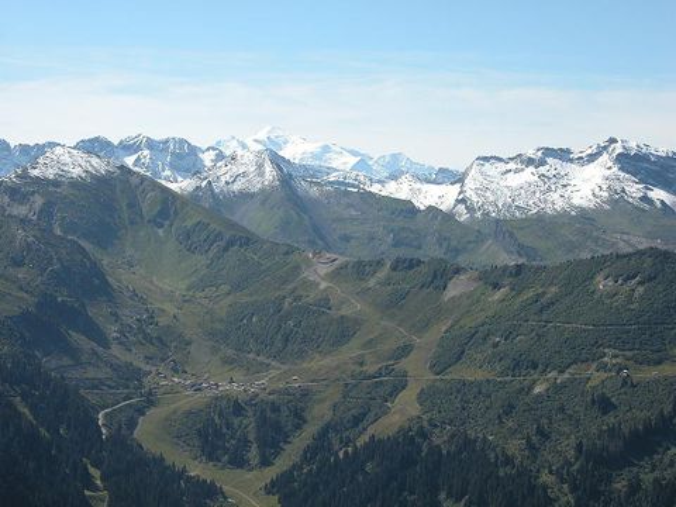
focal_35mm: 93
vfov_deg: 15.9
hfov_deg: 21.1
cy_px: 254
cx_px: 338
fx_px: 1816
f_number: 5.7
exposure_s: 1/478
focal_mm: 23.7
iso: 100
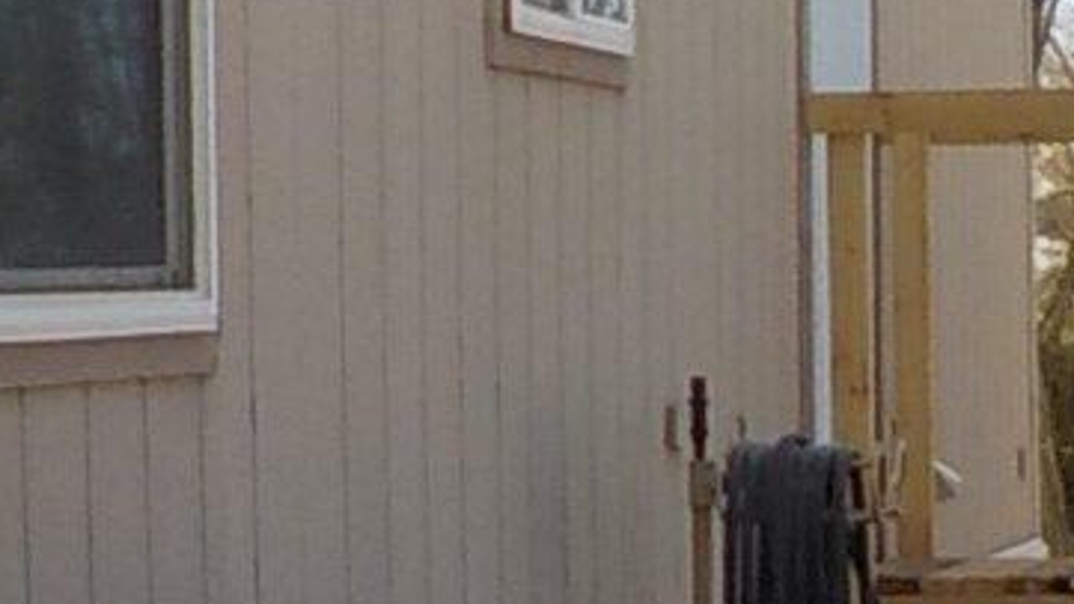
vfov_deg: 8.4
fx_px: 4129
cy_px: 434
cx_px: 1398
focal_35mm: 145
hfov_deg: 14.2
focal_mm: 4.1
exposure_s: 1/640
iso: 125
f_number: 3.3
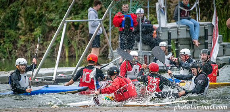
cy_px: 77
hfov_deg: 5.2
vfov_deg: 2.5
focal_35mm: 432
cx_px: 115
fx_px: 2554
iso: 5000
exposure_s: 1/2500
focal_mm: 400
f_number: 5.6
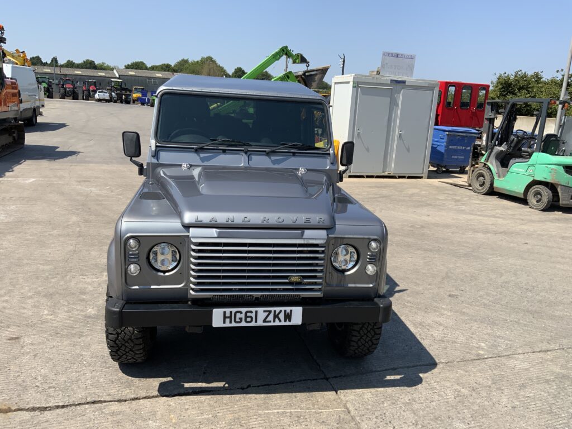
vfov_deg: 48.2
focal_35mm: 29
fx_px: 479
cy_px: 214
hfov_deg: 61.7
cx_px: 286
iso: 16
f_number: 1.8
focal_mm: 3
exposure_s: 1/1848
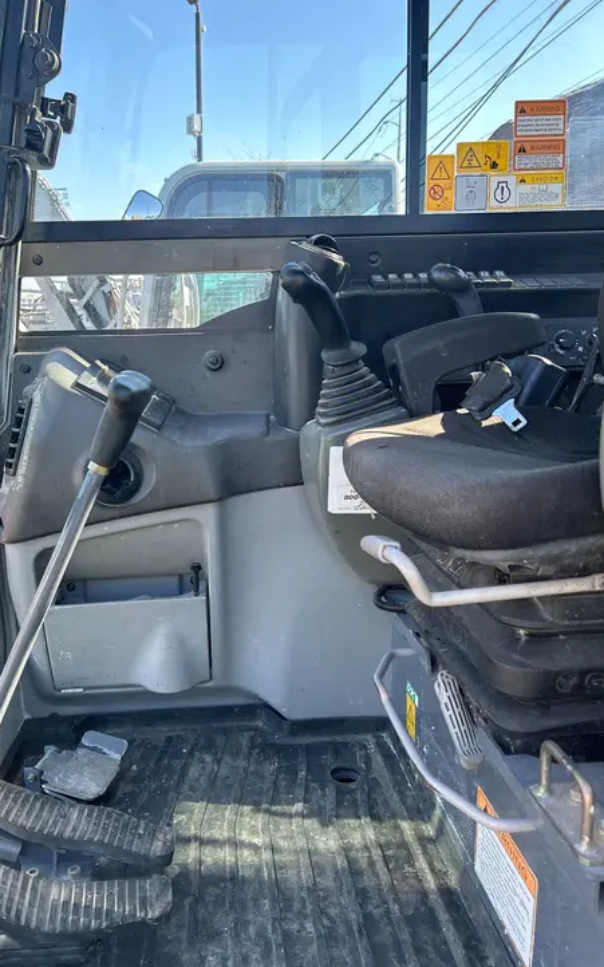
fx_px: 738
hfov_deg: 44.3
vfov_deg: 66.5
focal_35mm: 28
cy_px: 490
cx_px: 246
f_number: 1.5
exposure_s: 1/306
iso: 50
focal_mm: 5.7
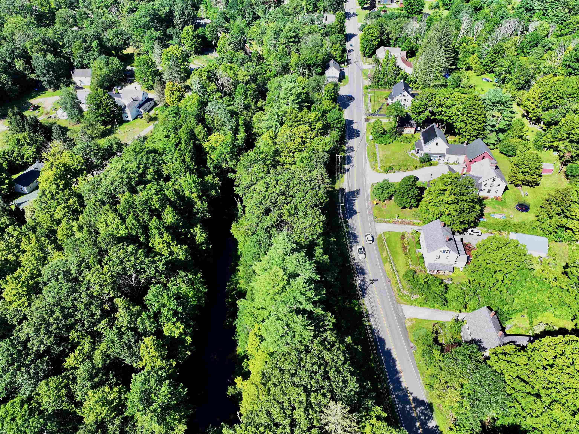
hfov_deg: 71.6
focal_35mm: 24
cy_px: 217
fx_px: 401
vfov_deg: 56.8
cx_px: 290
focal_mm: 12.29
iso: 100
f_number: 2.8
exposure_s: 1/1000
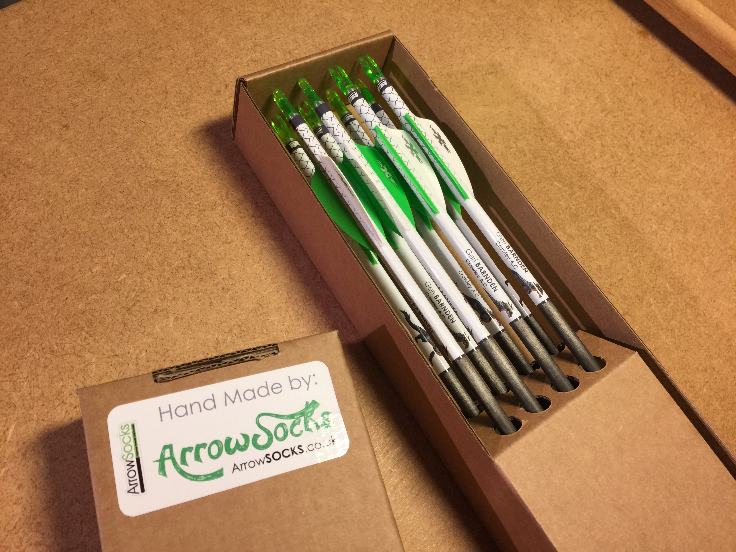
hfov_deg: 61.7
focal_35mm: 29
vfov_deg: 48.2
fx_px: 617
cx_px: 368
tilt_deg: -60.4
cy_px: 276
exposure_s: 1/33
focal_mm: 4.15
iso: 40
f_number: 2.2
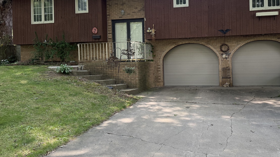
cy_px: 61
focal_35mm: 34
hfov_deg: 57.4
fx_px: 252
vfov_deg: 34.5
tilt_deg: +0.5
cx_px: 174
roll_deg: +0.3
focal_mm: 6.76
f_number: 1.78
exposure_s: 1/265
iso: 100
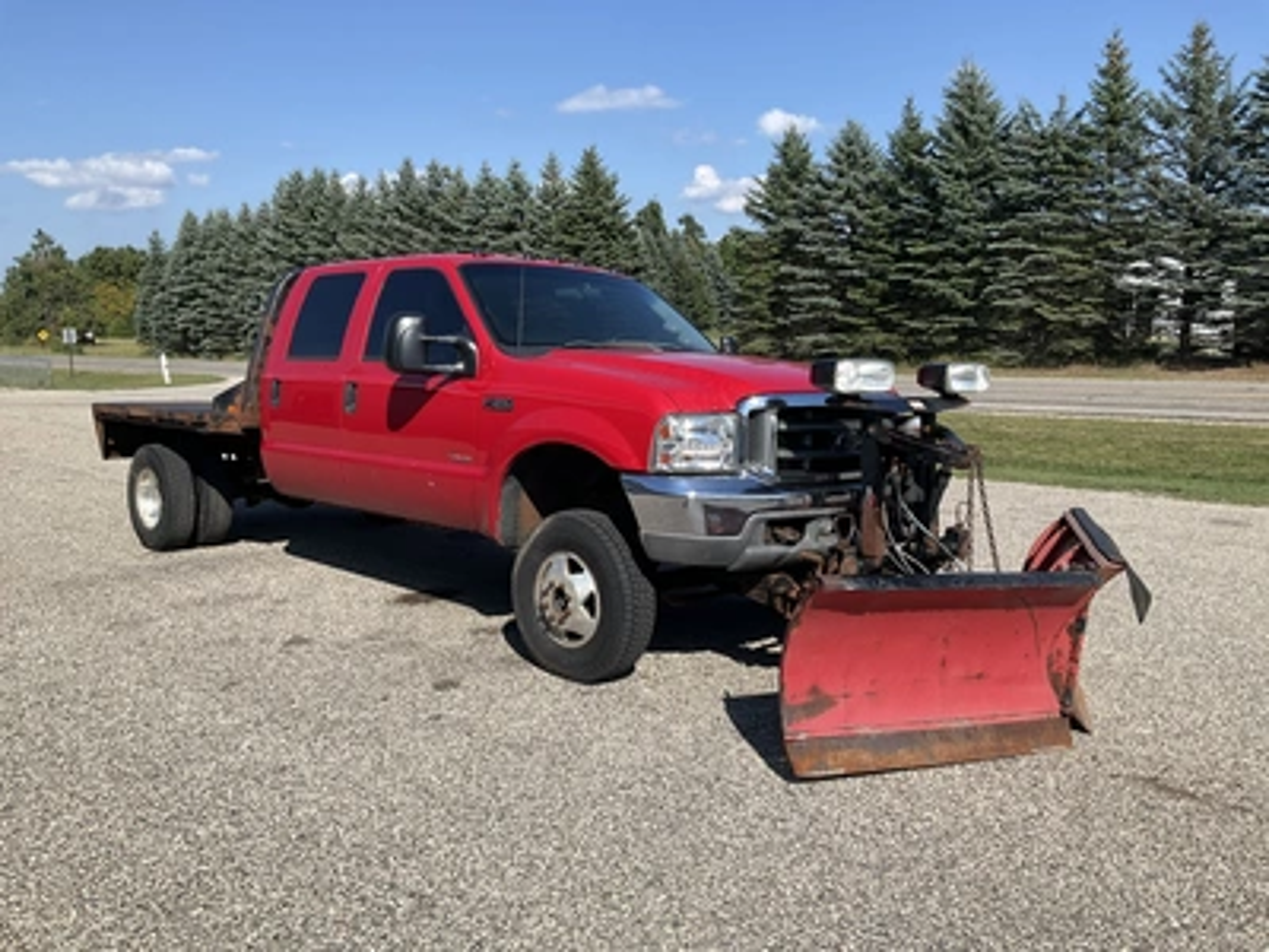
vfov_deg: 48.2
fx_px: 1063
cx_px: 634
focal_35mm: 29
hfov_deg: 61.7
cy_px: 476
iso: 25
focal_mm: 3
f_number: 1.8
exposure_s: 1/1786
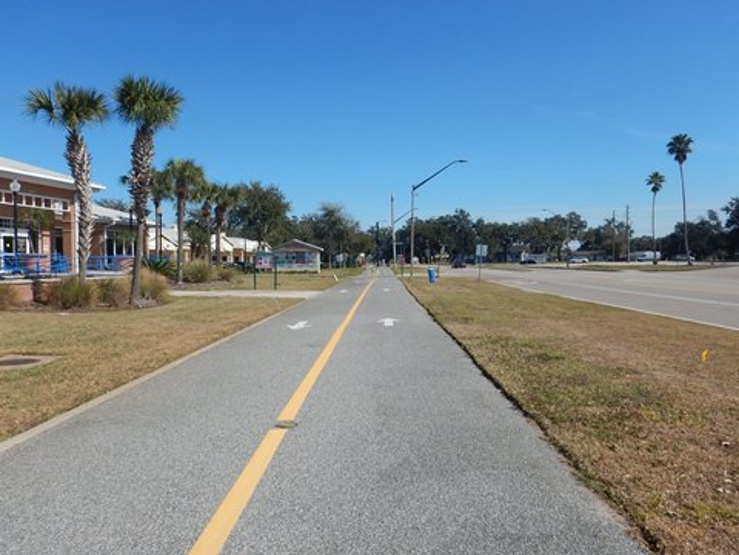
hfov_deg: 71.6
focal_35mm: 24
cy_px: 278
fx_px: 512
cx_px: 370
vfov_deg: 56.8
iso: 125
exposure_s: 1/1500
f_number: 4.1
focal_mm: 4.3
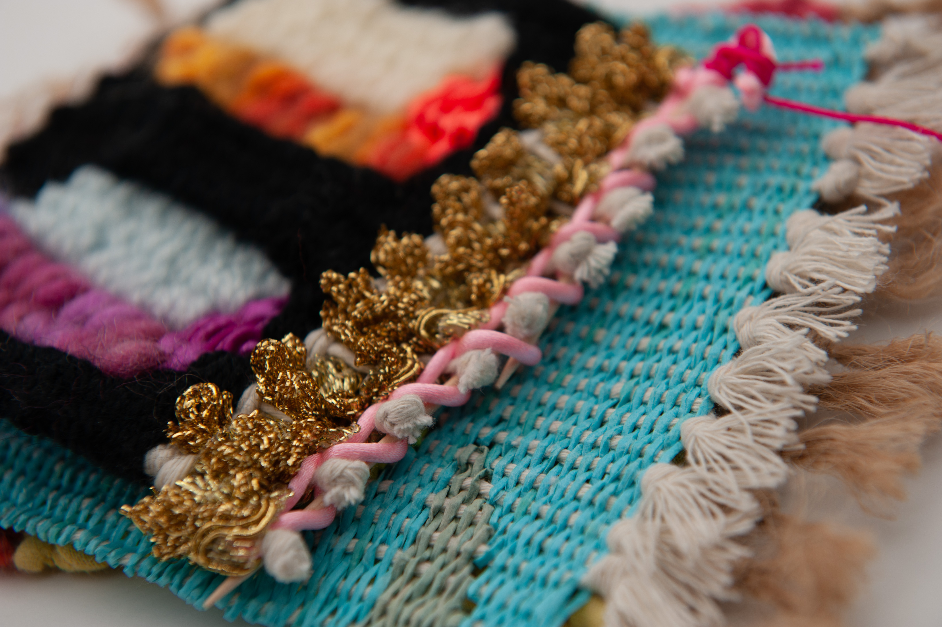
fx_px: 1830
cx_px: 471
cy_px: 314
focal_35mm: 70
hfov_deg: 28.9
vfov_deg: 19.4
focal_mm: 70
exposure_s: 1/125
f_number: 5
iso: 200
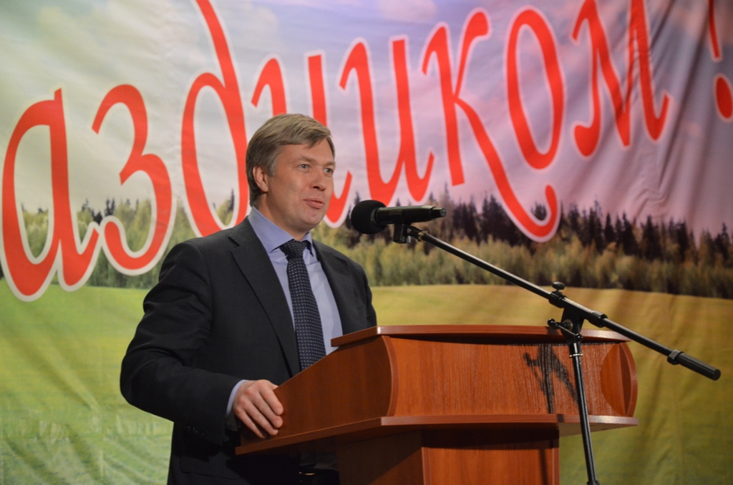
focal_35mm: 87
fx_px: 1768
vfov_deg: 15.6
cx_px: 366
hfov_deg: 23.4
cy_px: 242
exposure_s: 1/125
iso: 2500
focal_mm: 58
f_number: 5
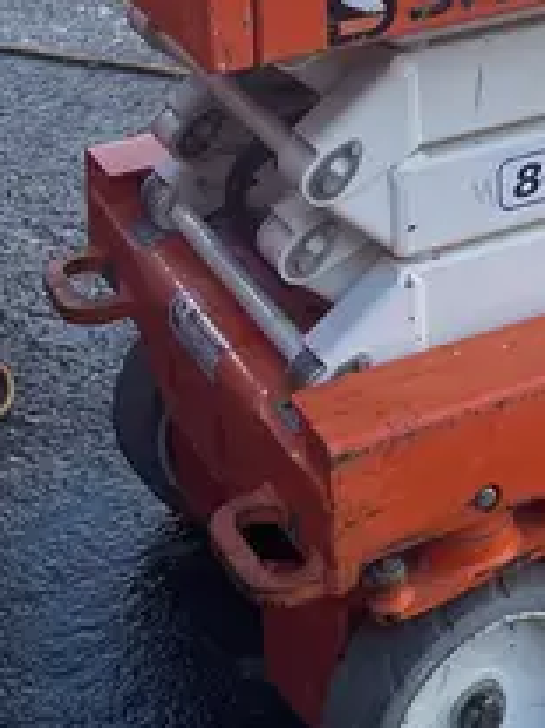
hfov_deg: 15.2
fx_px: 1933
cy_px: -195
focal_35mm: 92
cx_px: 724
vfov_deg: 19.8
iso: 32
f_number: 1.6
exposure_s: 1/1511
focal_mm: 4.2
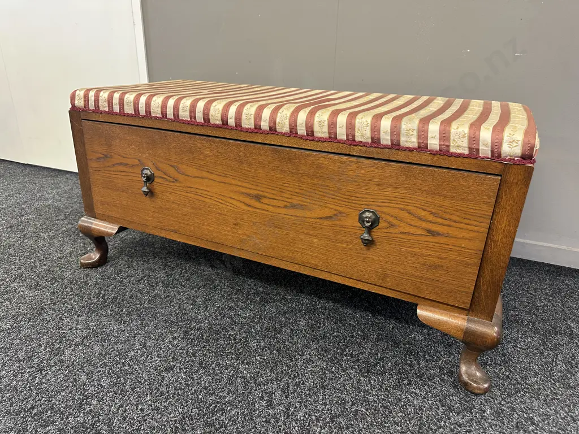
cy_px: 217
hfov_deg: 71.6
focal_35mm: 24
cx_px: 290
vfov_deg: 56.8
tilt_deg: -22.4
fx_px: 401
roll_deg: -1.8
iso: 250
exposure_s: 1/50
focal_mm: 6.86
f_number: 1.78
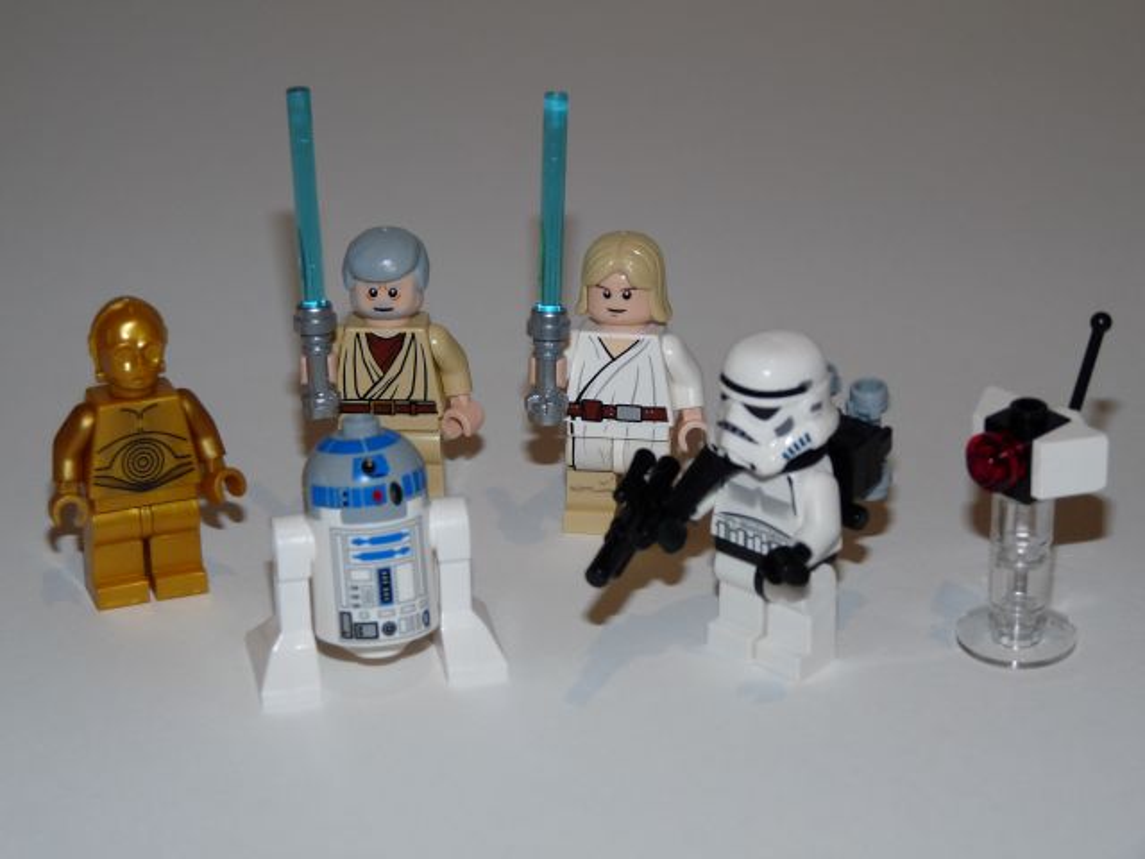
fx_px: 3341
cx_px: 572
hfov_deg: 19.4
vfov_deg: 14.6
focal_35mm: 101
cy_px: 430
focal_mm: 18
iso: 100
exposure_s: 1/160
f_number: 3.6
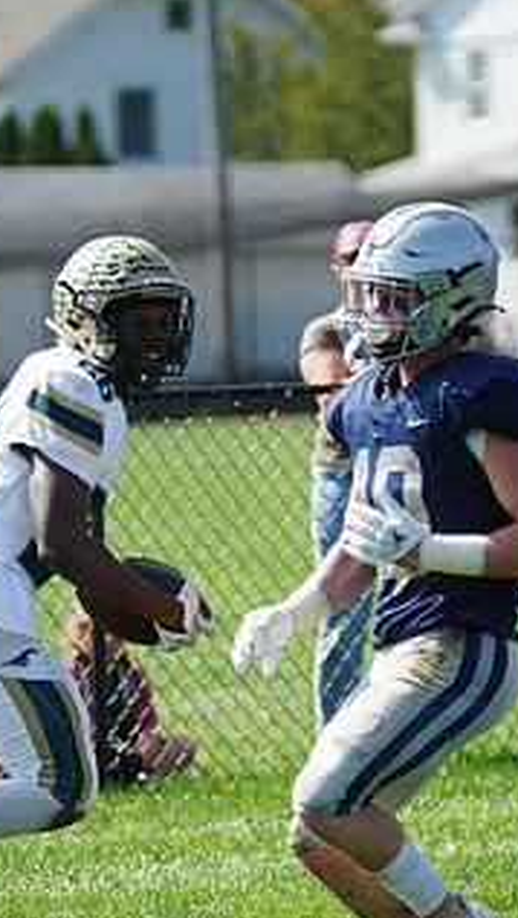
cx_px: 286
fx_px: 6525
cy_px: 526
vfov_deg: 8.0
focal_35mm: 268
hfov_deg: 4.5
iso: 400
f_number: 2.8
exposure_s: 1/3200
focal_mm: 140
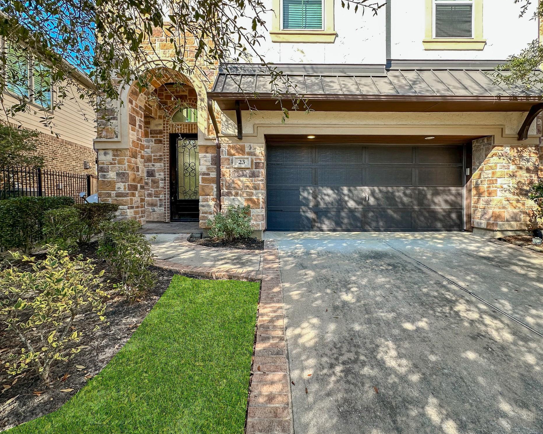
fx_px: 241
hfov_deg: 96.7
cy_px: 214
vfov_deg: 84.0
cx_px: 289
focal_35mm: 15
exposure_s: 1/180
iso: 40
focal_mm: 2.22
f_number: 2.2
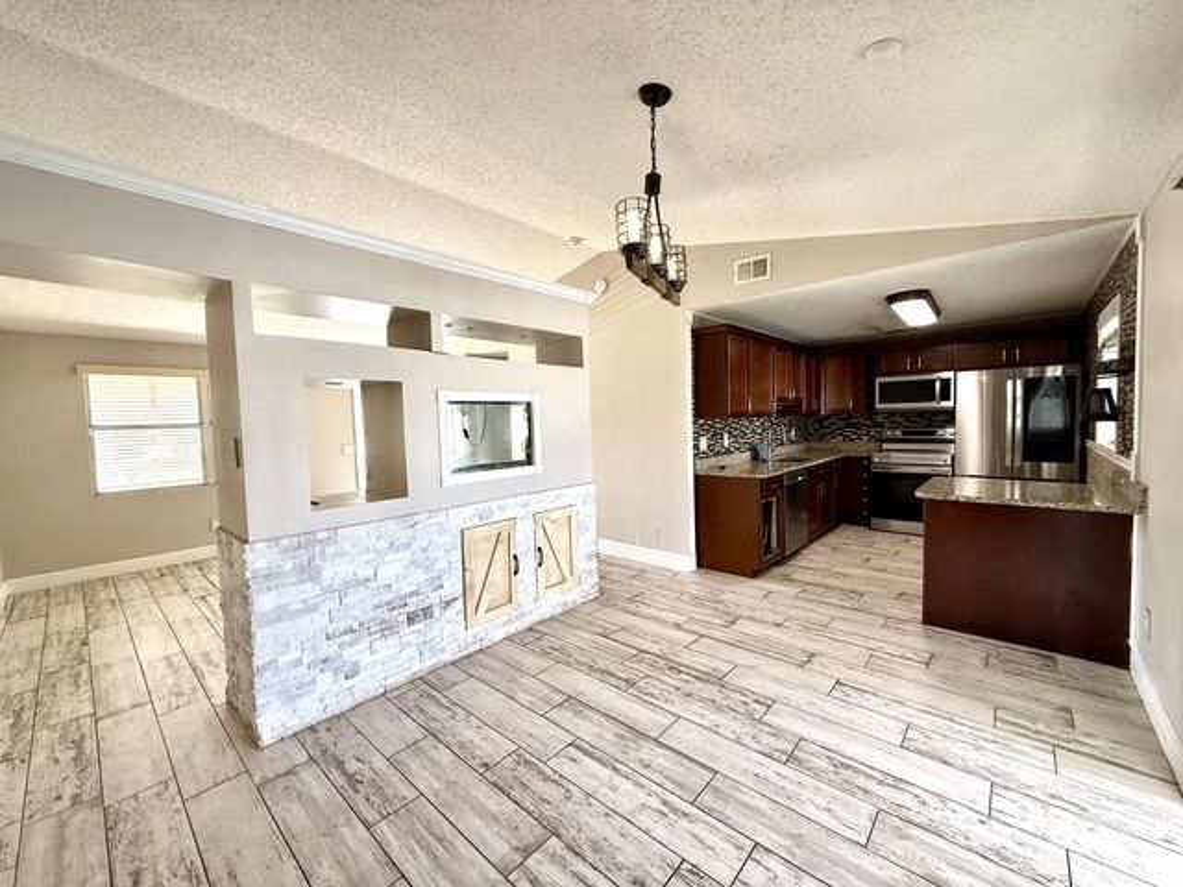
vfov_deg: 85.7
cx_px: 592
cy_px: 444
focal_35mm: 14
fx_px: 478
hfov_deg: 102.1
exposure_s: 1/120
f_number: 2.2
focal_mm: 2.22
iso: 125
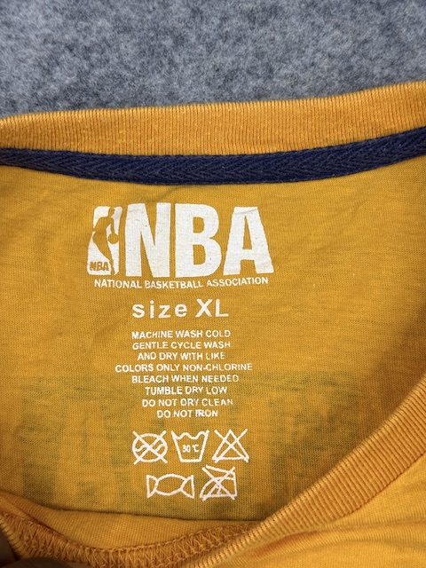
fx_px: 788
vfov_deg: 39.7
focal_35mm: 48
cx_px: 213
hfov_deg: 30.3
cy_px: 284
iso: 50
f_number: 1.78
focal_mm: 6.76
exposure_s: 1/173
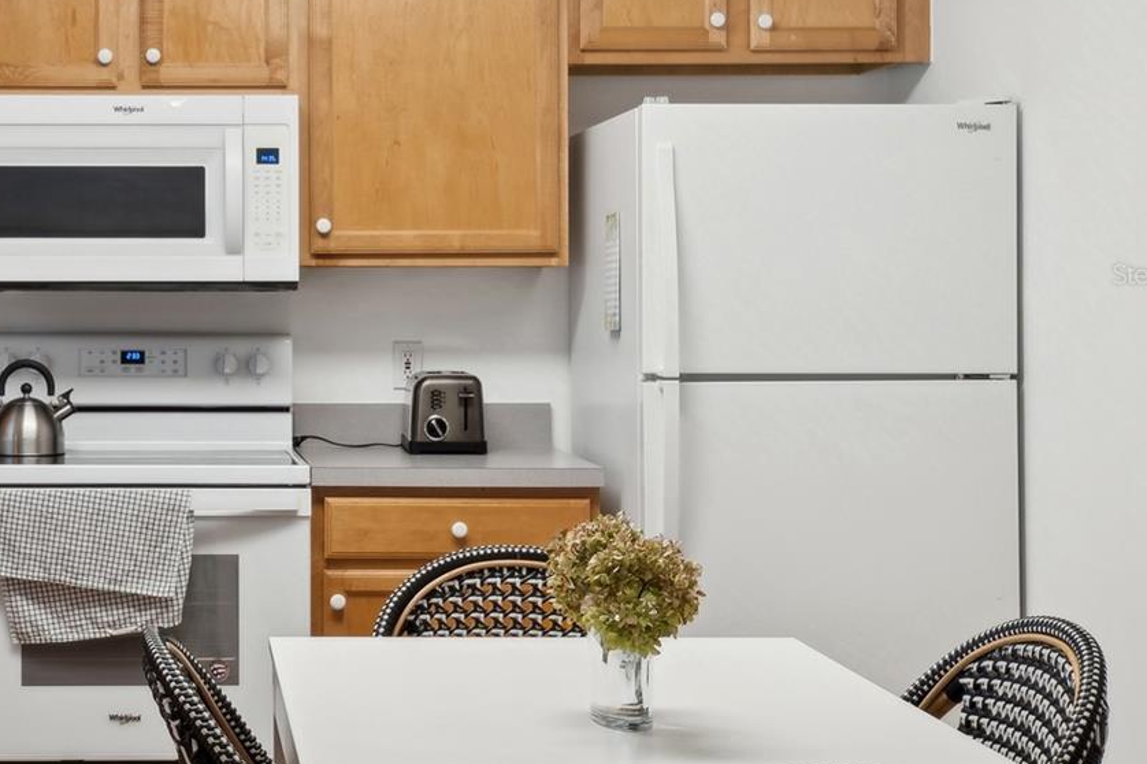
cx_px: 140
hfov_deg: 30.6
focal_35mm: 63
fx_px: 2006
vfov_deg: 21.5
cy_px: 274
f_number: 8
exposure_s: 1/10
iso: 200
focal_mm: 22
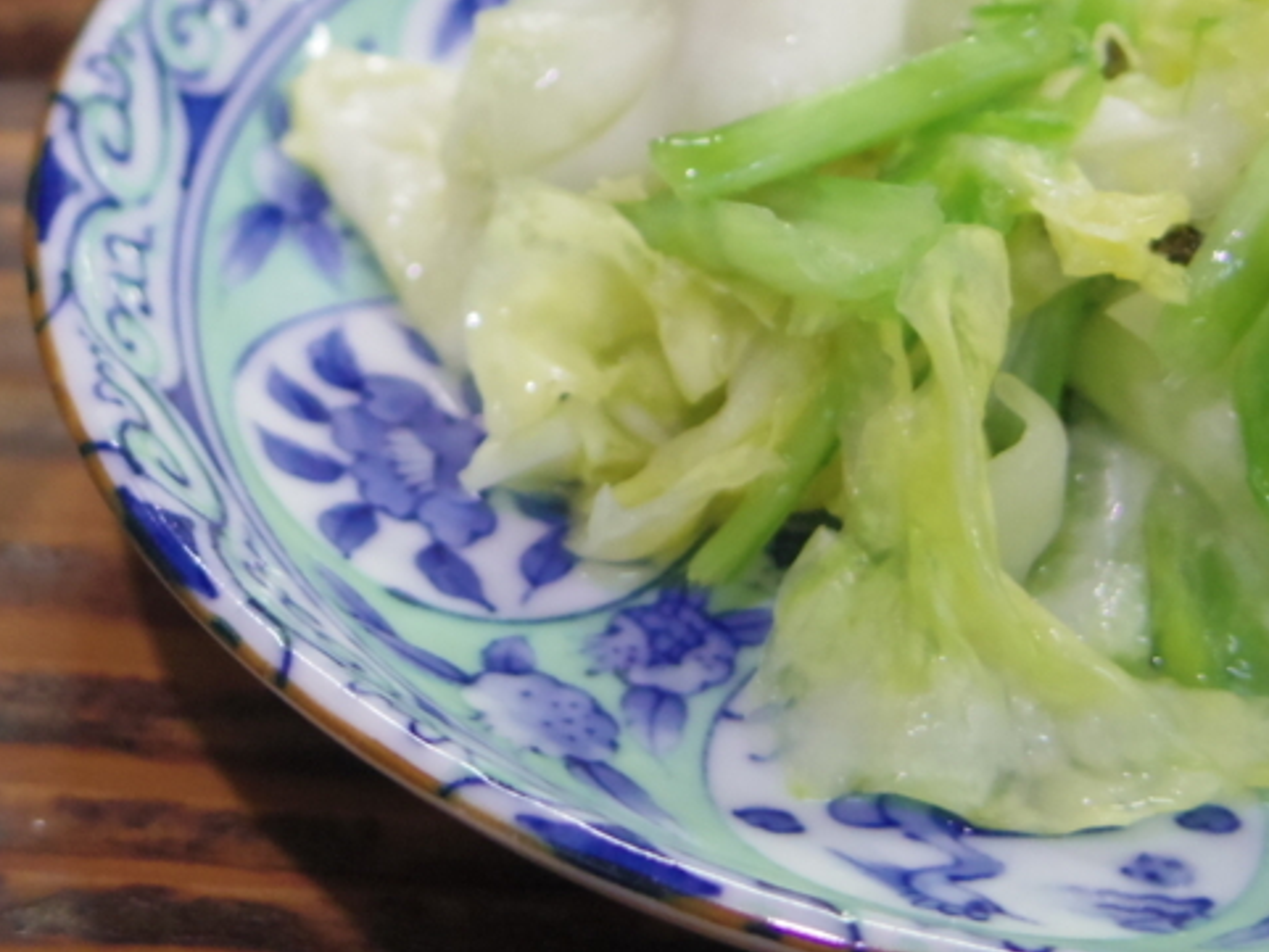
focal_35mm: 100
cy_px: 367
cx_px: 256
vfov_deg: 14.8
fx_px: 3667
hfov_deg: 19.4
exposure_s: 1/60
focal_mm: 8.5
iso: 500
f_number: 1.9
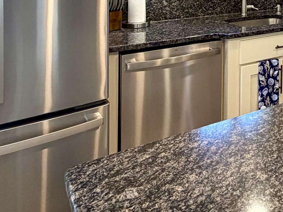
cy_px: -44
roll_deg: -0.4
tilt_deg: +0.1
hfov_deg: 36.1
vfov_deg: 27.6
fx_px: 376
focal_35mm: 46
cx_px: 298
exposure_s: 1/120
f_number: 2.2
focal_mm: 2.22
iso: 160
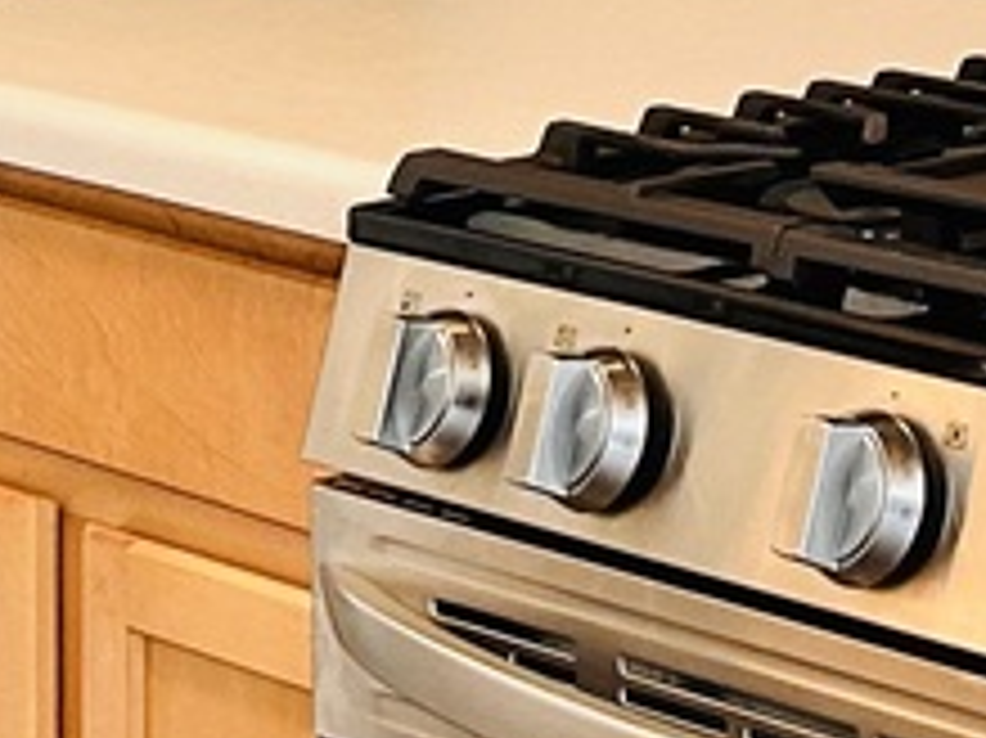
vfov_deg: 8.3
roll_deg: +0.4
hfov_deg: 11.5
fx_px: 4868
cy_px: -724
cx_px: 900
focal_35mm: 171
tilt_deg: +0.2
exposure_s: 1/60
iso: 160
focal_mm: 5.7
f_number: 1.5
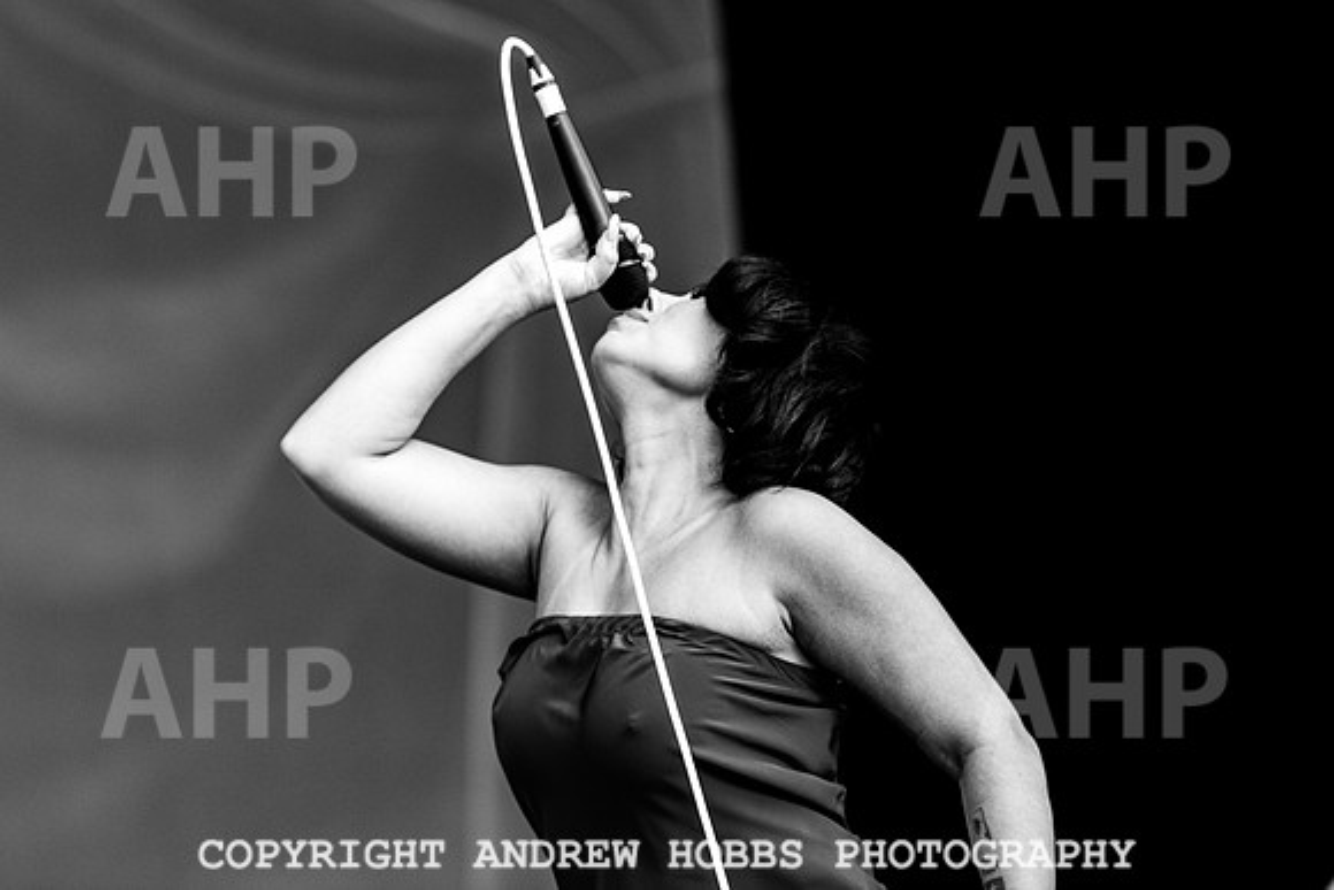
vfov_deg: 6.1
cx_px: 581
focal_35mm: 226
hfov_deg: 9.1
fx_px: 8369
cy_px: 388
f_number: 4.5
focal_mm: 200
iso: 250
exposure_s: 1/1250
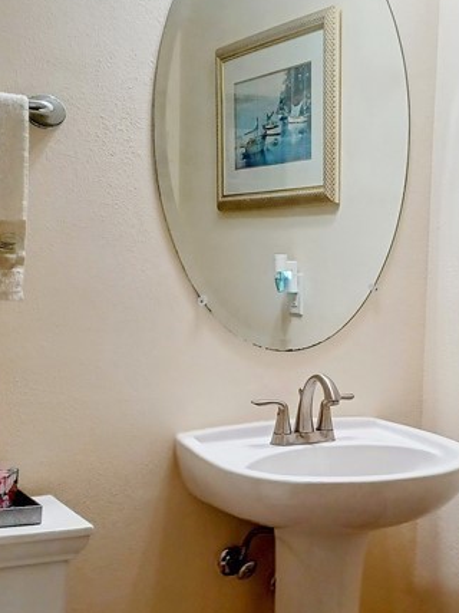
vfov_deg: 32.0
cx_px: 343
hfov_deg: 24.1
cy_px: 392
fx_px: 1061
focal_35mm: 60
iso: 320
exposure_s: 1/60
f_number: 1.8
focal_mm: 4.6
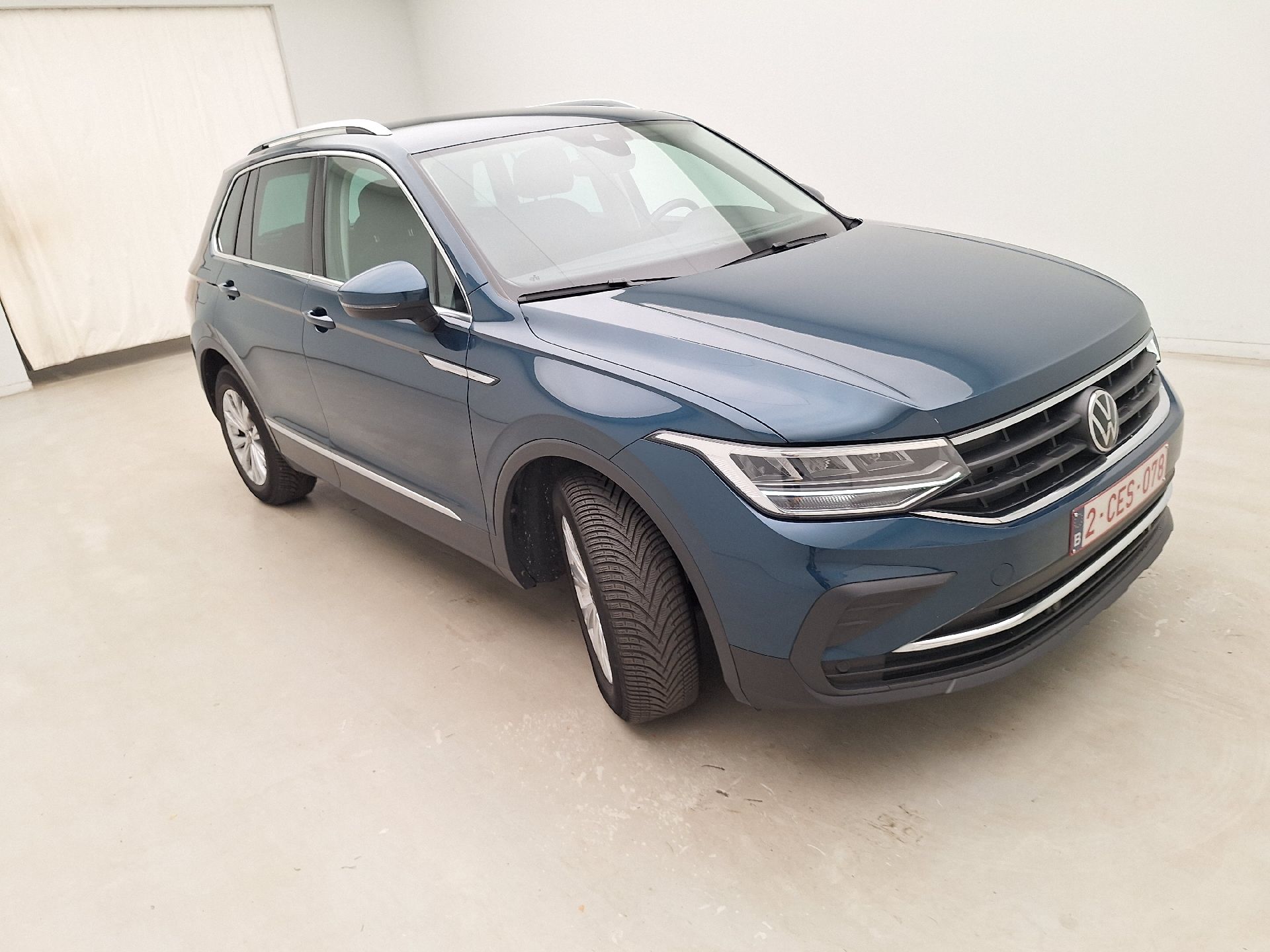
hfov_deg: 73.9
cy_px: 476
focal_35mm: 23
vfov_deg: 58.9
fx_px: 844
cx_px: 635
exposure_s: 1/100
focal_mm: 5.54
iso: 64
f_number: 1.8
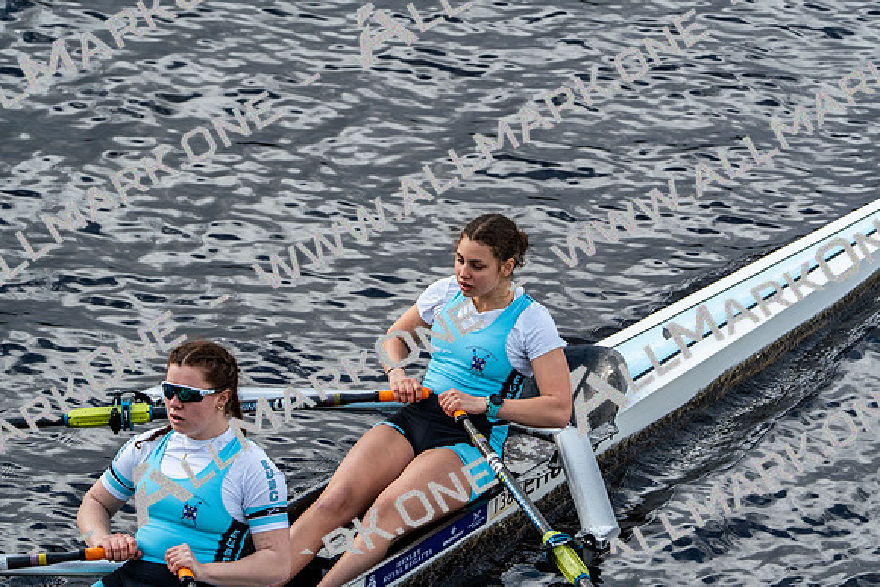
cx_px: 440
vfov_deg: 3.2
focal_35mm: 430
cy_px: 294
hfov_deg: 4.8
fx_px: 10513
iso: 1000
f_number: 6.3
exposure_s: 1/1250
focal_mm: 430
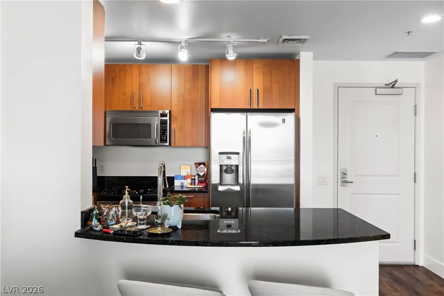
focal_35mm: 31
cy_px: 148
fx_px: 382
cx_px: 222
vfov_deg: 42.3
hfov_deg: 60.3
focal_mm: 21
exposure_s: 1/6
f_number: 8
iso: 400
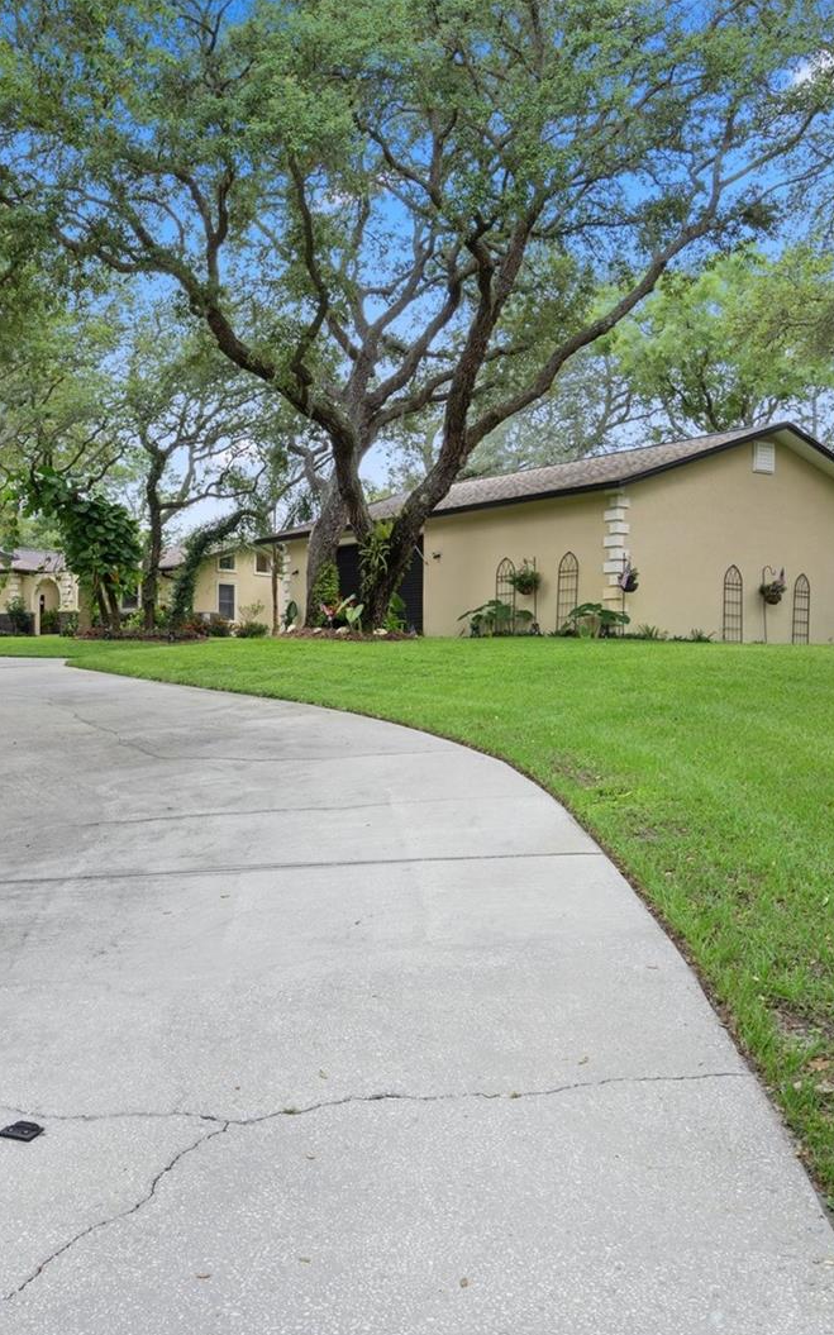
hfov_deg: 36.5
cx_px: 220
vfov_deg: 56.7
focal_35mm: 34
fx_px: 1237
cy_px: 672
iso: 320
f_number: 8
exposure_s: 1/50
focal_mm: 22
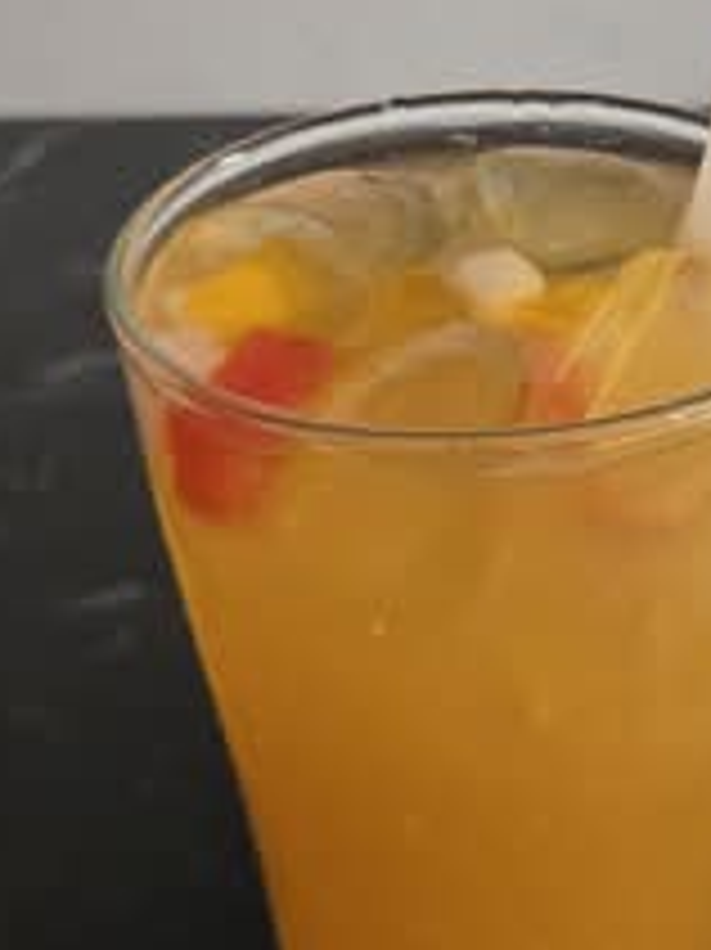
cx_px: 850
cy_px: 304
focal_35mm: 80
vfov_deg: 24.3
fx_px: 2193
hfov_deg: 17.6
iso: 640
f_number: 1.8
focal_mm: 5.4
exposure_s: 1/100
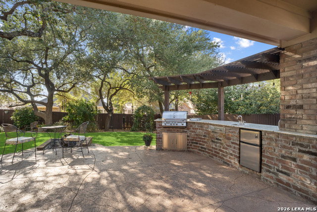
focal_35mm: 16
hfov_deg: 95.0
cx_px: 158
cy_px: 106
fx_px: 145
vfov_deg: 72.1
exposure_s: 1/40
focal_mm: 11
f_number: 8
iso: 400
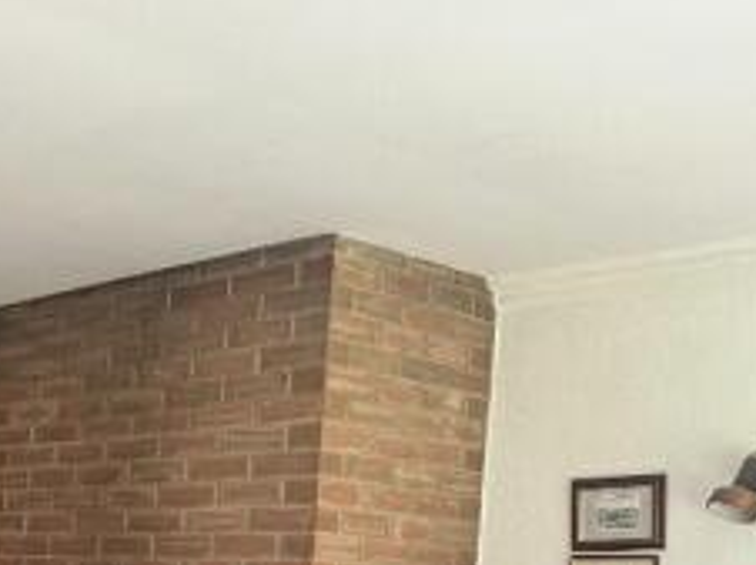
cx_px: -122
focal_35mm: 62
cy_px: 650
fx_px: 1353
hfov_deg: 27.8
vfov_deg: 22.1
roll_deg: -2.5
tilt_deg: -2.8
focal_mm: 6.86
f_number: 1.78
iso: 250
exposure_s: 1/109
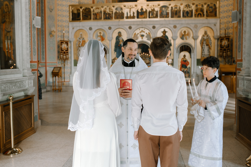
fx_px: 261
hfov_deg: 51.3
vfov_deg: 35.5
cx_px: 118
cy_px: 79
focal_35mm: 37
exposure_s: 1/250
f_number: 2
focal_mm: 35
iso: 500
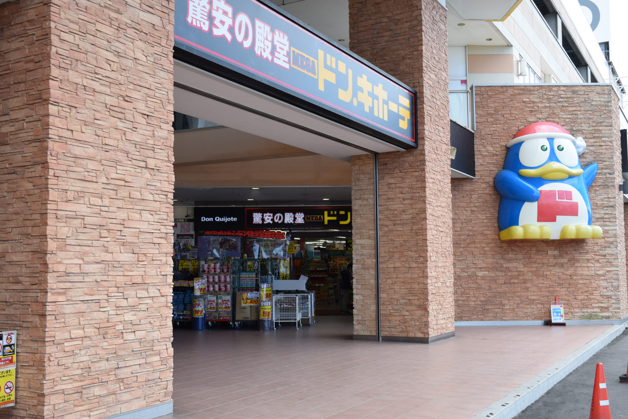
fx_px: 706
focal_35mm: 40
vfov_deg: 33.0
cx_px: 314
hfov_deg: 47.9
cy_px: 210
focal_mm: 27
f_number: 8
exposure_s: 1/250
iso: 360
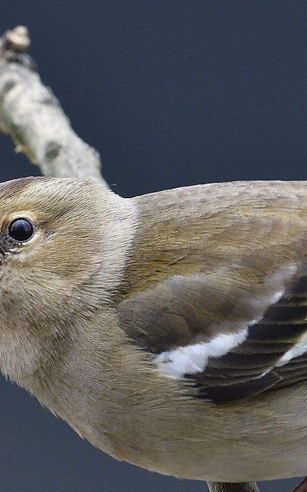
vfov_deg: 1.0
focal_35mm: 2171
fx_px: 29067
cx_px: 268
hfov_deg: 0.6
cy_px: 315
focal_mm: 400
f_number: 6.3
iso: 720
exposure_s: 1/200
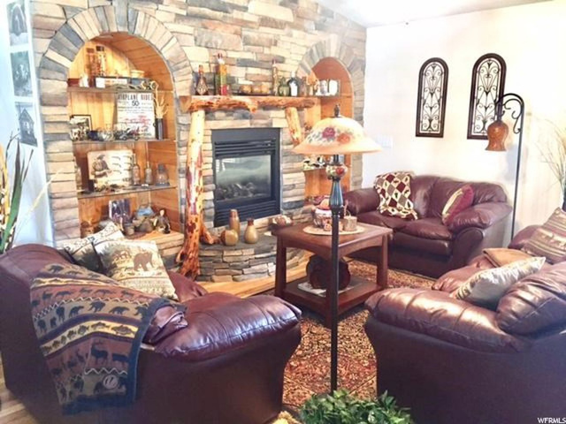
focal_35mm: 29
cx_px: 283
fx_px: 474
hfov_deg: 61.7
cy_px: 212
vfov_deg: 48.2
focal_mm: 4.15
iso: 250
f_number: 2.2
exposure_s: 1/20
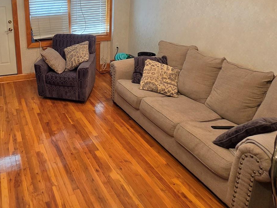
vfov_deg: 46.8
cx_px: 55
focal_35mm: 29
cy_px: 56
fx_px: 232
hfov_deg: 57.1
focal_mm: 2.2
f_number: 1.9
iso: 160
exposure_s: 1/60
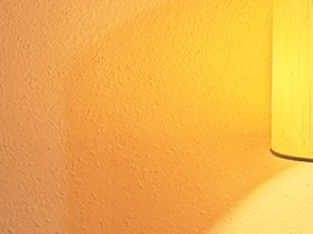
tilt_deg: -7.2
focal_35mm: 158
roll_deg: -0.7
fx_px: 1428
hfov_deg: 9.3
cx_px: 1006
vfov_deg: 9.4
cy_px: 97
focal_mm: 6.76
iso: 125
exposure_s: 1/60
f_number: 1.78
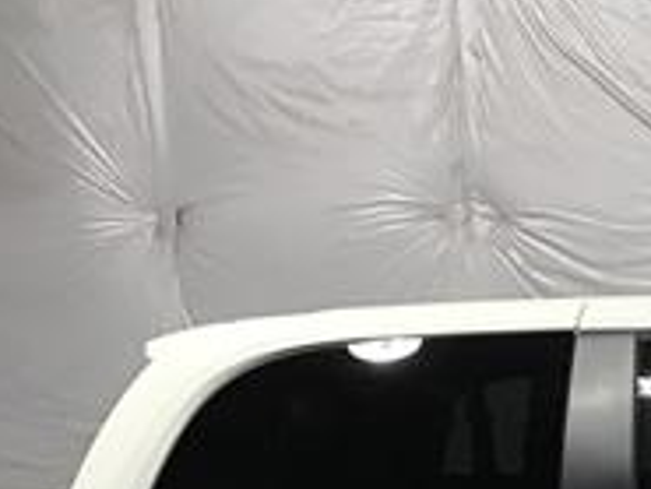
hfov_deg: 16.3
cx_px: 1052
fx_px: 2014
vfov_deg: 13.3
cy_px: 647
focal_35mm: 107
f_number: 2.4
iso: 50
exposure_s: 1/33
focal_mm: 3.3
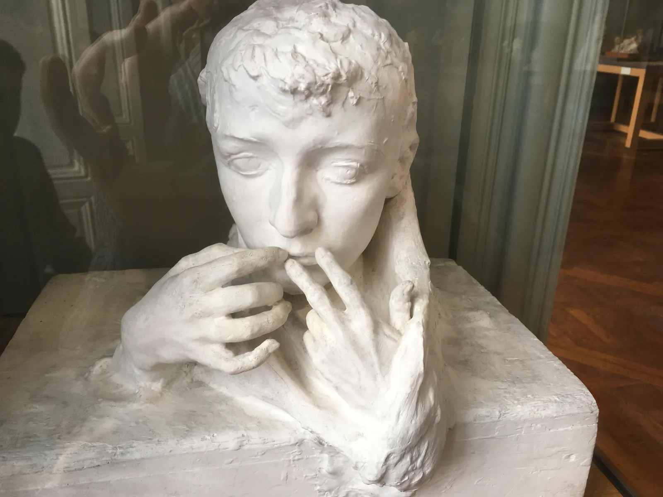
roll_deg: -1.7
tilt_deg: -22.7
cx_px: 332
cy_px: 248
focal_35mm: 29
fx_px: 555
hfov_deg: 61.7
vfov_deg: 48.2
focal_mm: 4.15
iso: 32
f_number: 2.2
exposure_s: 1/60
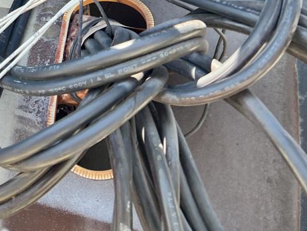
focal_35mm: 72
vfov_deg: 18.8
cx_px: -70
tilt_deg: -4.4
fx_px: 639
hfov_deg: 24.3
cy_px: -82
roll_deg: -0.4
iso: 50
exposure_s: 1/398
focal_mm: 5.7
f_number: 1.5
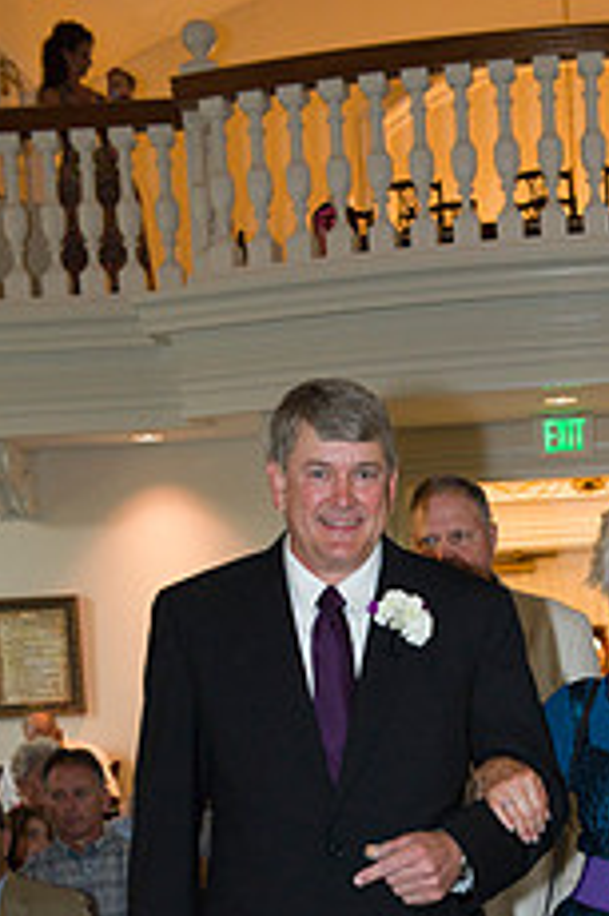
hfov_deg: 15.7
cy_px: 892
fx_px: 2185
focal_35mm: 86
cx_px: 496
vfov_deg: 22.8
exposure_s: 1/80
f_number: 4
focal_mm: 44
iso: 1250
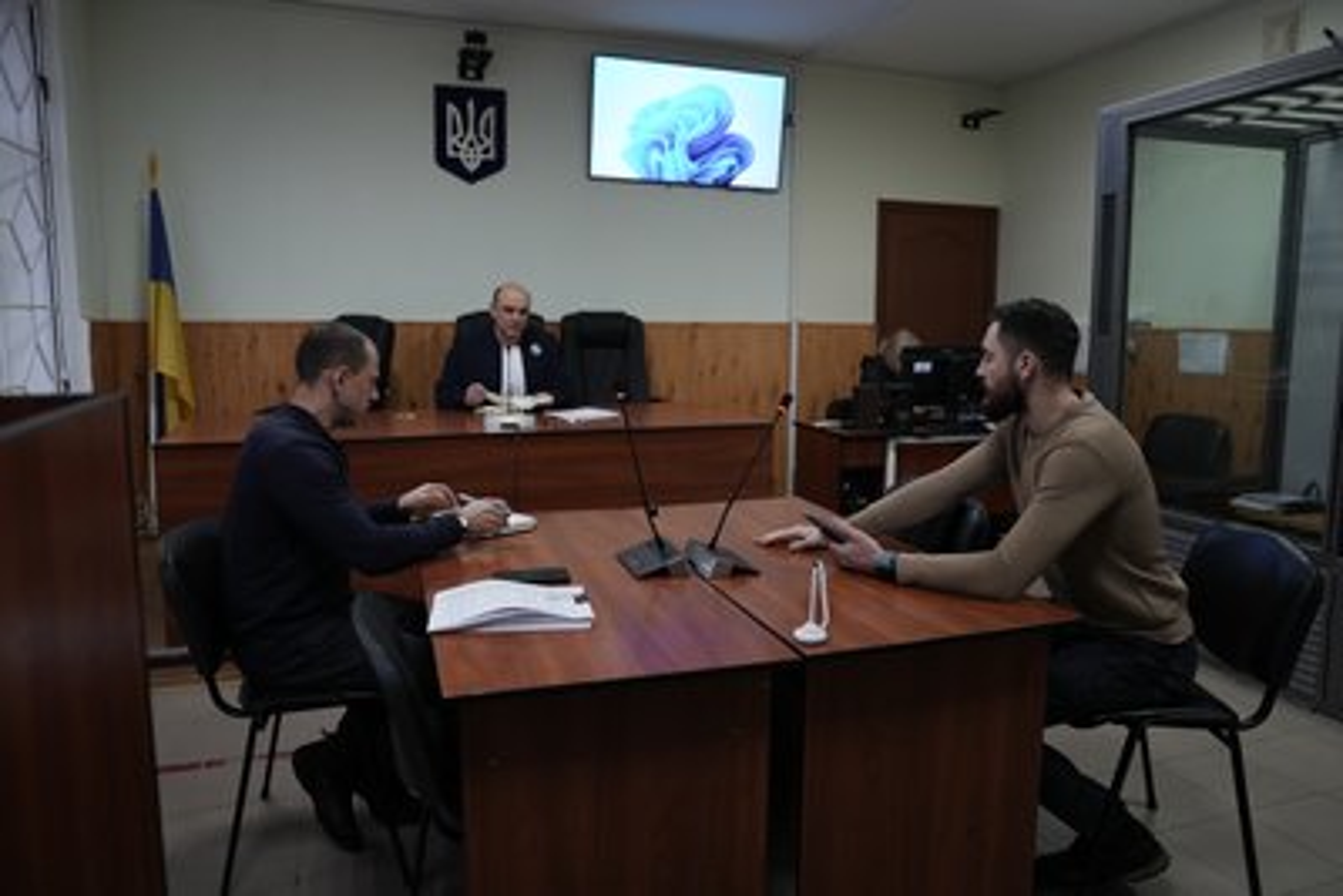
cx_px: 672
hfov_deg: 73.7
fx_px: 896
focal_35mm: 24
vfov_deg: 53.2
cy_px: 448
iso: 400
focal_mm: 24
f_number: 2.8
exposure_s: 1/100
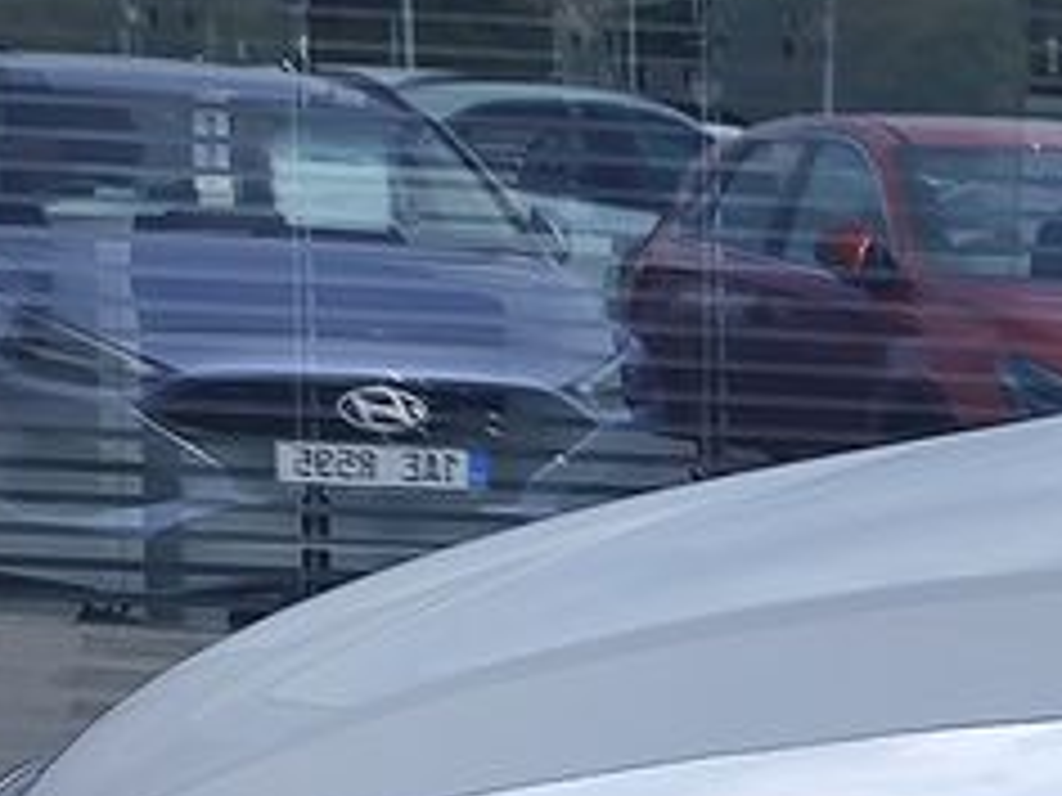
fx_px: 3589
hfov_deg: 14.1
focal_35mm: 117
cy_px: 1304
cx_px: 2146
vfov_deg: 11.9
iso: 50
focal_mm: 7.01
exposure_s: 1/381
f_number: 1.69
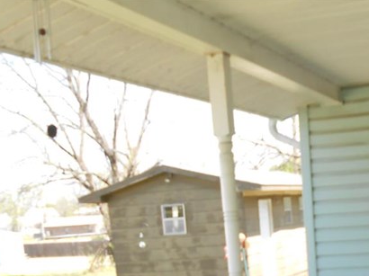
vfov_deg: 20.9
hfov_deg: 29.1
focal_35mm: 65
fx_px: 692
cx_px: 302
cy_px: 342
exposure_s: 1/160
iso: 80
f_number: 3.5
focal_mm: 4.6
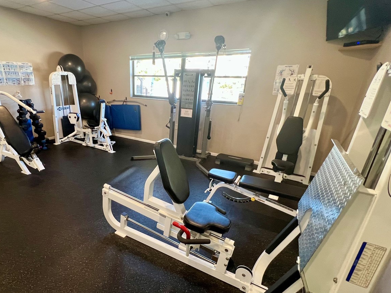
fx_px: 203
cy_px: 164
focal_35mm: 18
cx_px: 154
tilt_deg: -21.8
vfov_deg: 71.3
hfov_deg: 86.5
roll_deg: -1.4
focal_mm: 1.57
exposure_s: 1/60
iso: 320
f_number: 1.8
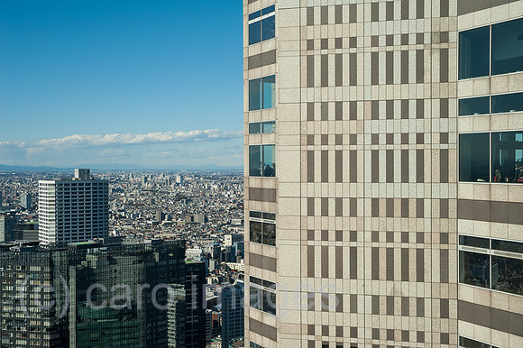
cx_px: 262
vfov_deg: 26.0
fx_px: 755
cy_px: 174
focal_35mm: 52
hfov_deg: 38.2
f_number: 8
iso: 280
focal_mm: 52
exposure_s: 1/800
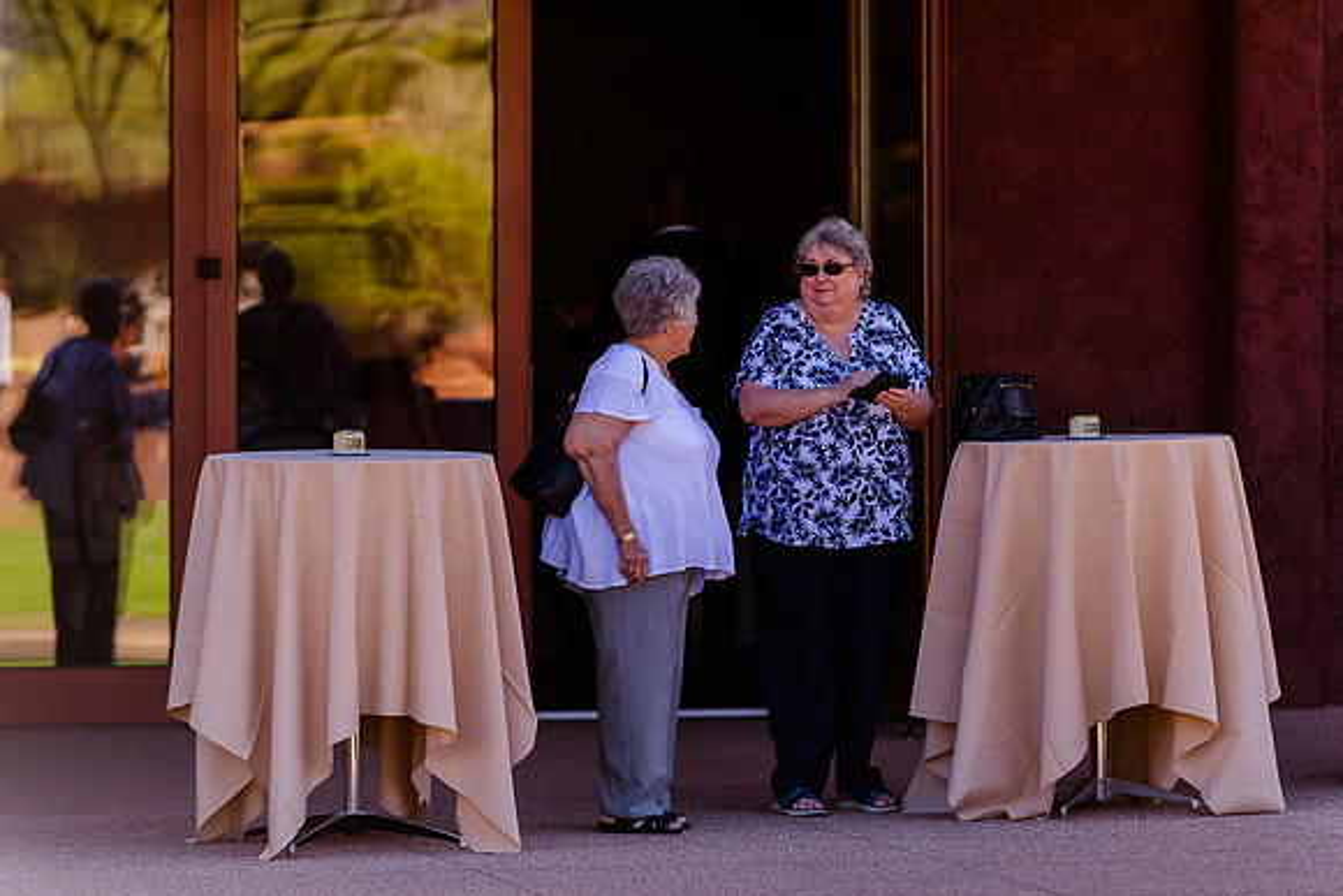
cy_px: 458
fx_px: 8264
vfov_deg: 6.2
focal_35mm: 221
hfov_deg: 9.3
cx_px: 744
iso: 200
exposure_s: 1/800
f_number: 2.8
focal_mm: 200
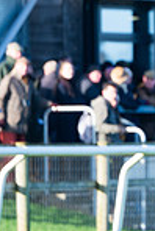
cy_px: 20
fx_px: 6378
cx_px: 441
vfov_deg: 2.1
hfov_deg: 1.4
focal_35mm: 990
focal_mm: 200
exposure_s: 1/1250
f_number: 3.5
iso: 320
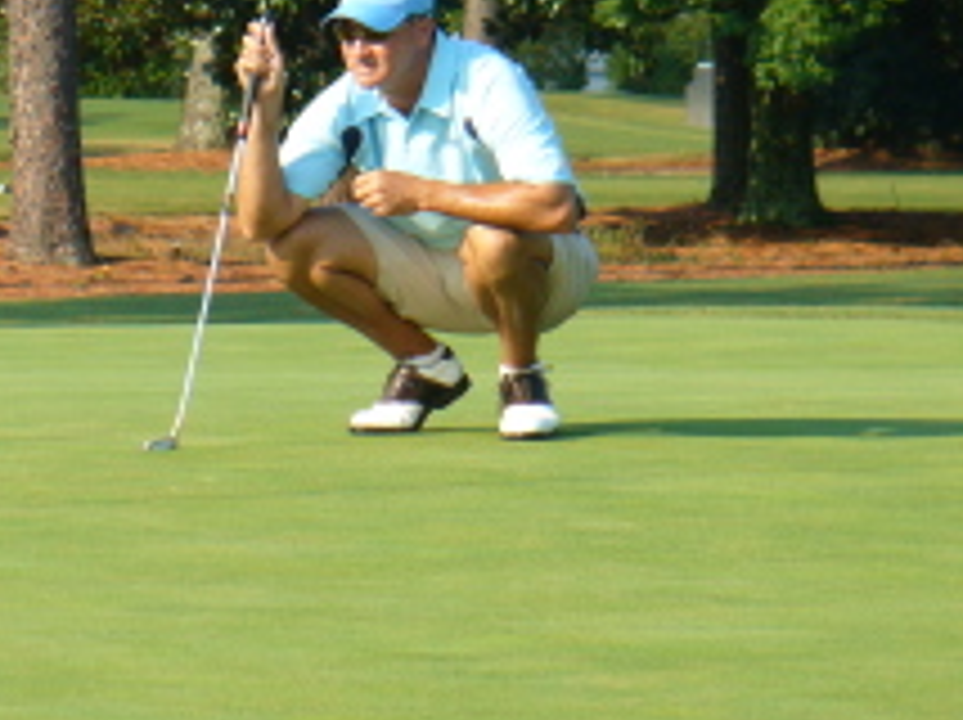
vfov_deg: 4.1
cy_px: 153
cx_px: 320
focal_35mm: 366
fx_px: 10171
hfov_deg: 5.4
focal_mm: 36.6
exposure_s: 1/250
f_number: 4.5
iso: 80
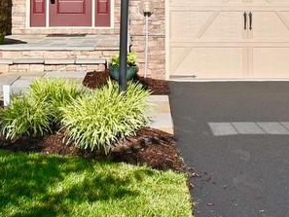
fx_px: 585
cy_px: -39
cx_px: 152
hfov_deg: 27.8
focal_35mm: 70
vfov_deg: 19.8
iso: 125
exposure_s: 1/640
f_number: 7.1
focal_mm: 10
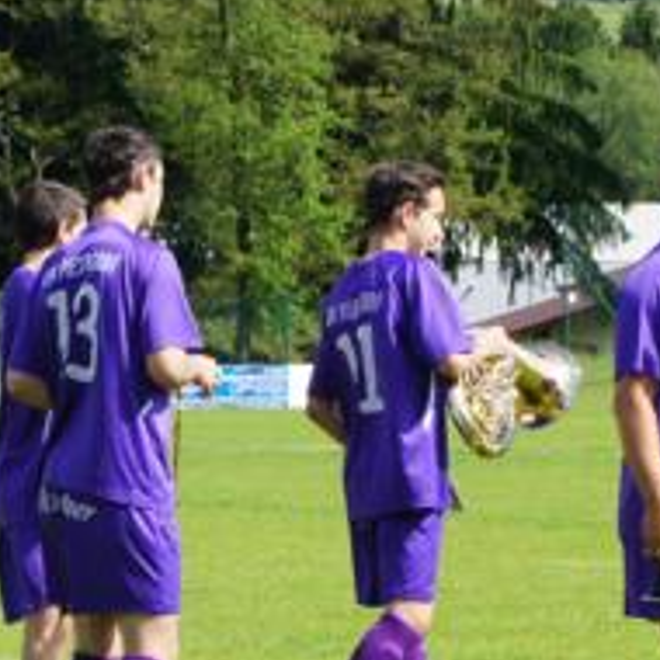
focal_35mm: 242
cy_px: 396
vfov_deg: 7.2
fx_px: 5220
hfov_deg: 7.2
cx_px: 358
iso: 100
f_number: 10
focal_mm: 40
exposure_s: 1/125
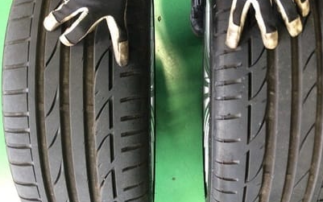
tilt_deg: -79.1
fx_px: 335
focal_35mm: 38
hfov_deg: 51.5
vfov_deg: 33.6
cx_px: 173
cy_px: 104
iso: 160
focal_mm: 3.3
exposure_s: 1/24
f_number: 2.4
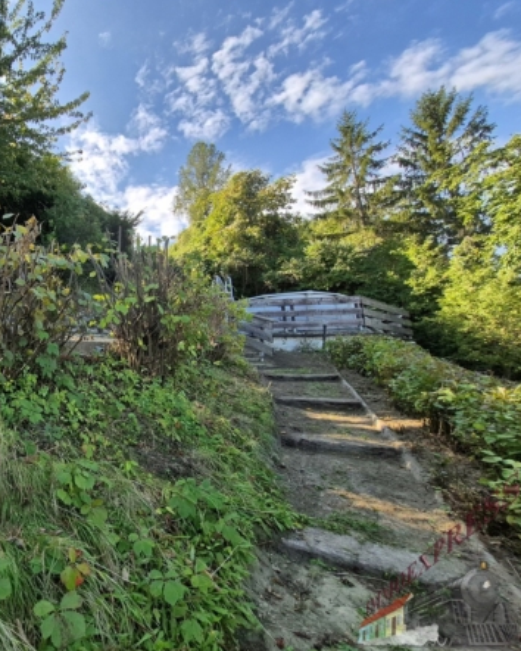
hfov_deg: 68.4
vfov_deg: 89.6
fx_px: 327
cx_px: 93
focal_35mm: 17
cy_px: 326
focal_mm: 1.74
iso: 50
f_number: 2.2
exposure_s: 1/760
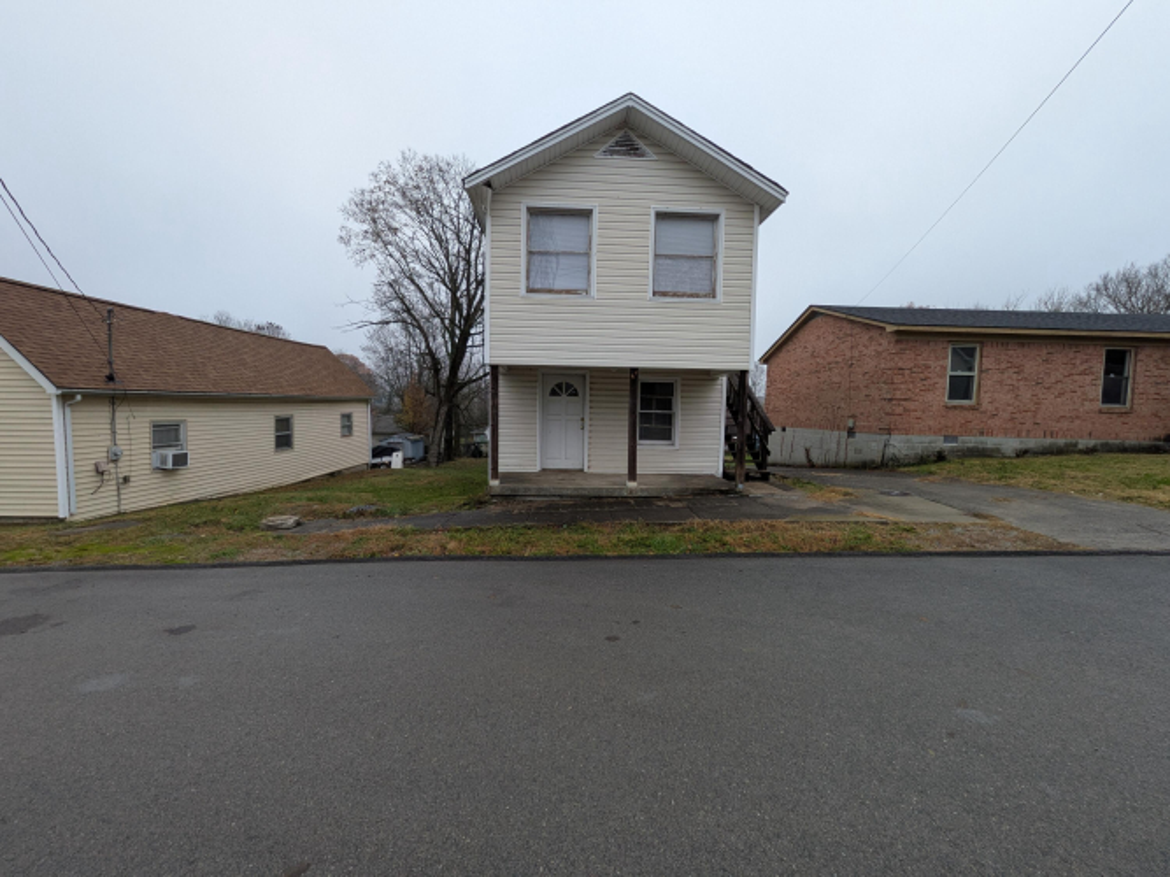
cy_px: 438
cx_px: 585
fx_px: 473
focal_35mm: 14
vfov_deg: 85.7
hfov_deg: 102.1
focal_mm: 1.83
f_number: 2.2
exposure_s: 1/338
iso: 50
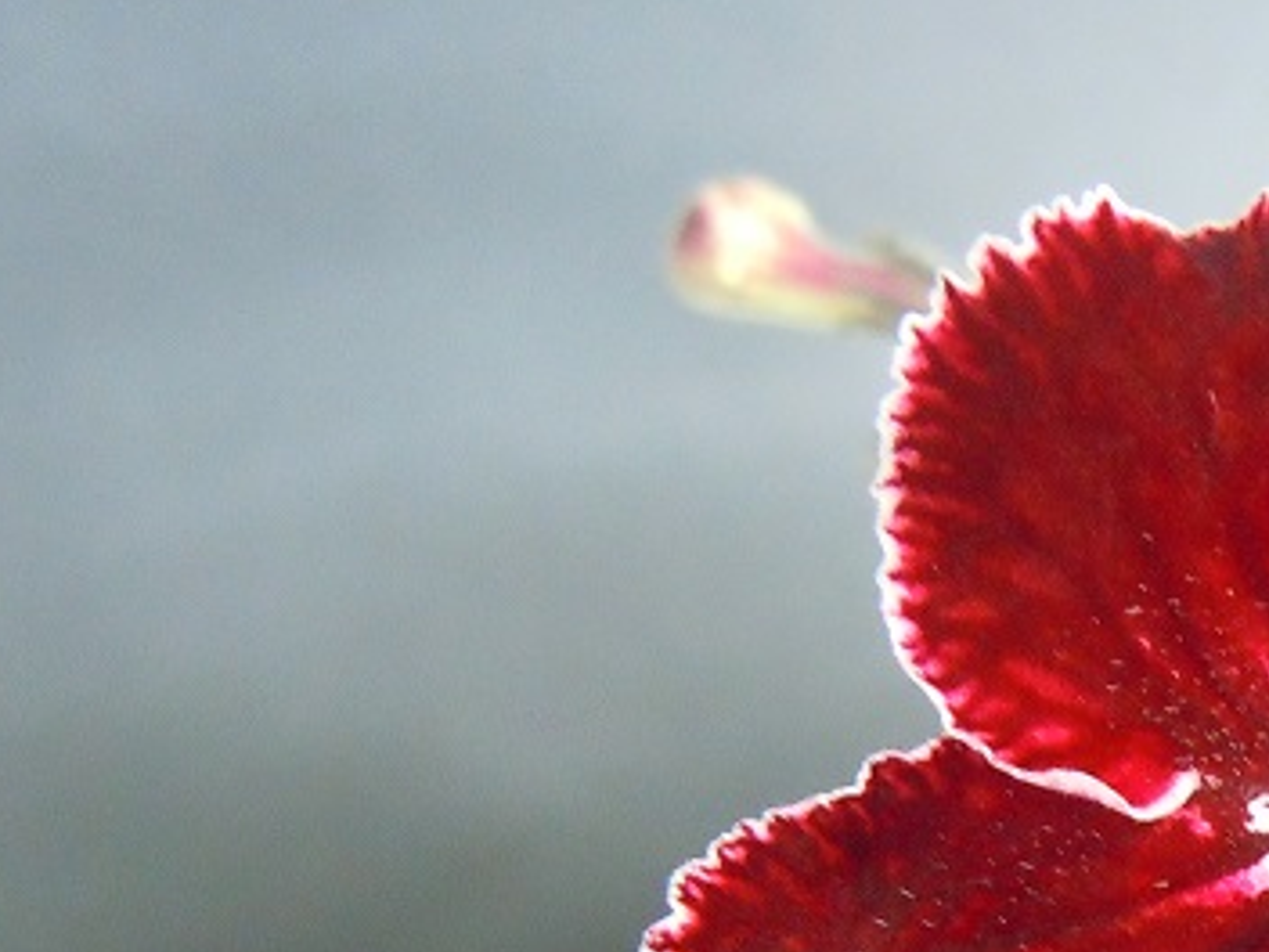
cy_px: 905
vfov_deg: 20.7
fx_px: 2529
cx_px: 1410
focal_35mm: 69
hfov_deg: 25.9
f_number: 3.5
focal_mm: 5.4
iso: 800
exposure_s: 1/8
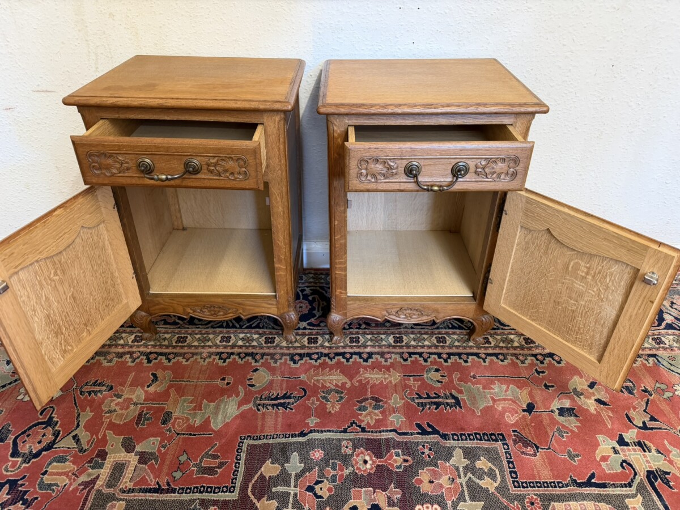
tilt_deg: -33.1
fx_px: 471
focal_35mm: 24
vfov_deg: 56.8
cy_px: 255
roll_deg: +0.3
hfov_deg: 71.6
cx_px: 340
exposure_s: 1/50
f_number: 1.78
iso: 200
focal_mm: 6.76
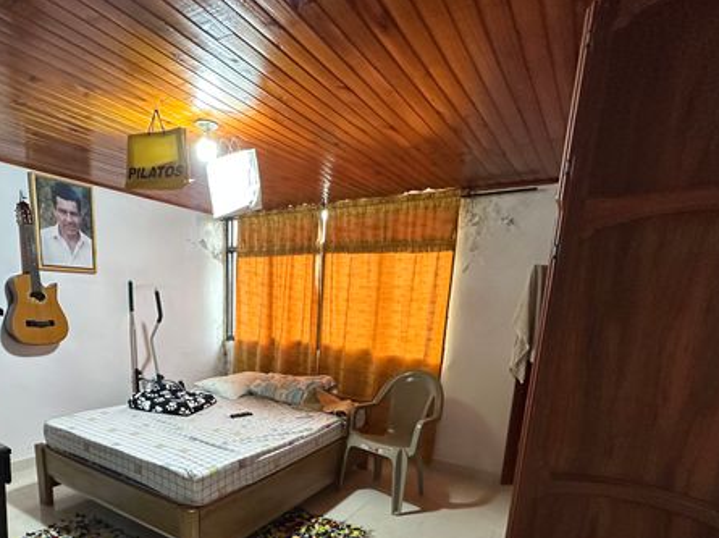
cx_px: 290
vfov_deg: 60.2
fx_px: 436
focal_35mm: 21
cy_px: 397
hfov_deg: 78.2
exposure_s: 1/60
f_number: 2.2
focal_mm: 2.22
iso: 500
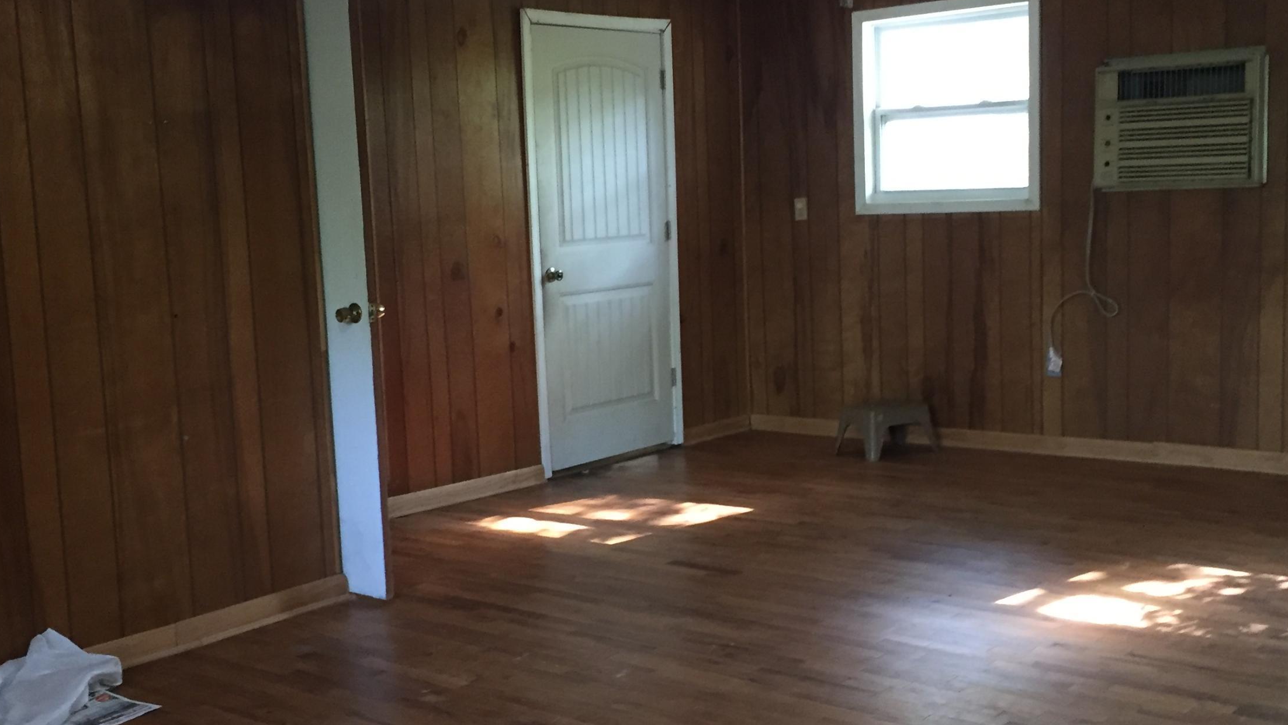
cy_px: 372
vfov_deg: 27.7
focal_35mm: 43
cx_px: 646
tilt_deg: -6.7
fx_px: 1469
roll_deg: +0.9
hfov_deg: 47.4
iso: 250
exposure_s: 1/17
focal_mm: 4.15
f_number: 2.2
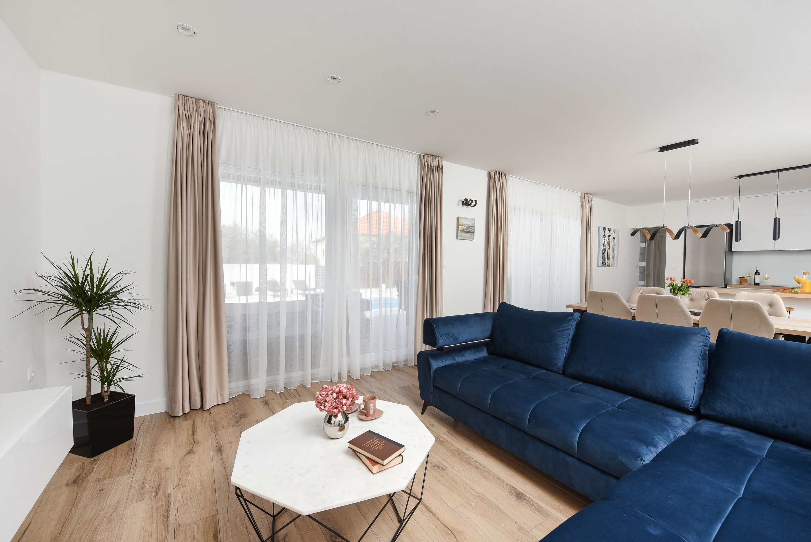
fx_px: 315
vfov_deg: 81.3
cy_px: 271
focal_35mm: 14
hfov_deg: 104.2
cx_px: 406
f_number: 7.1
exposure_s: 1/160
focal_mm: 14
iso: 250
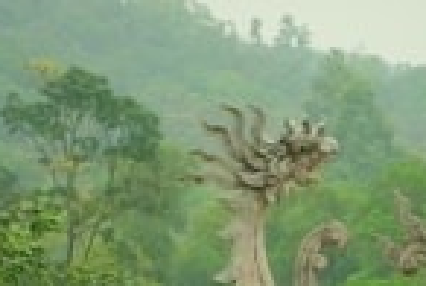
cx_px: 295
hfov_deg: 6.7
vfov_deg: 4.5
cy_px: 222
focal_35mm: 306
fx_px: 3628
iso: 500
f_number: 6.4
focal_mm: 55
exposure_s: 1/125
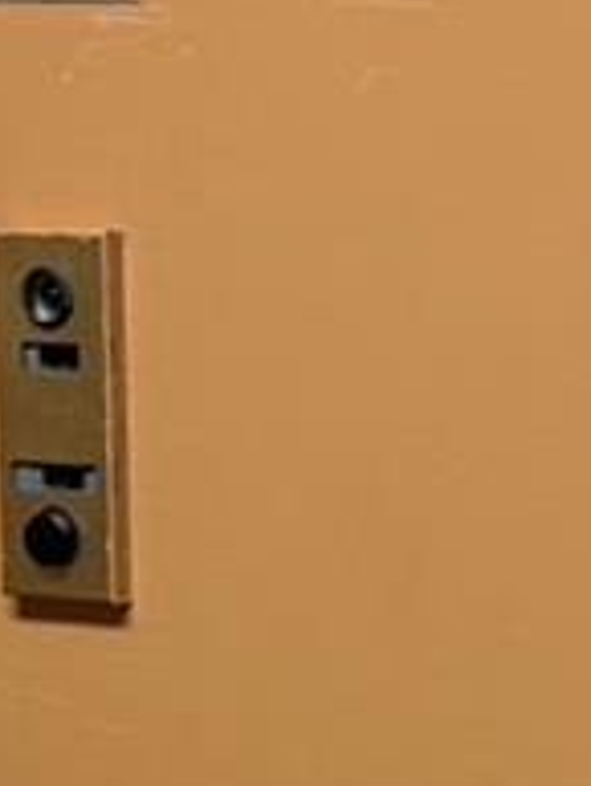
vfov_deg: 12.8
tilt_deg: -10.8
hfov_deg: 9.9
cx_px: 505
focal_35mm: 149
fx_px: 3388
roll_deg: +1.5
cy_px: 1006
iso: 160
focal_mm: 6.76
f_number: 1.78
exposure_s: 1/60
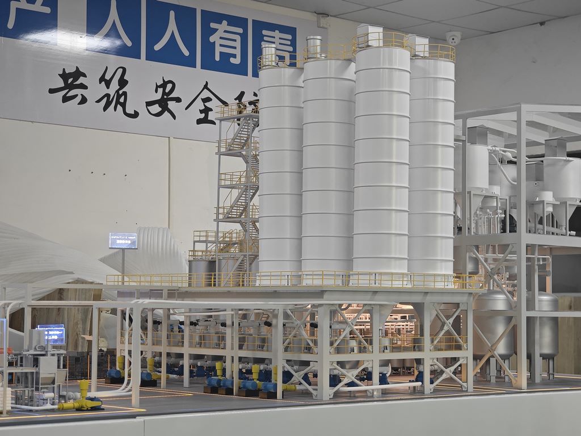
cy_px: 218
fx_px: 1259
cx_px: 290
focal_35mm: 75
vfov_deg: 19.6
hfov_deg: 26.0
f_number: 1.8
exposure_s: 1/100
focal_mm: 9.87
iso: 320
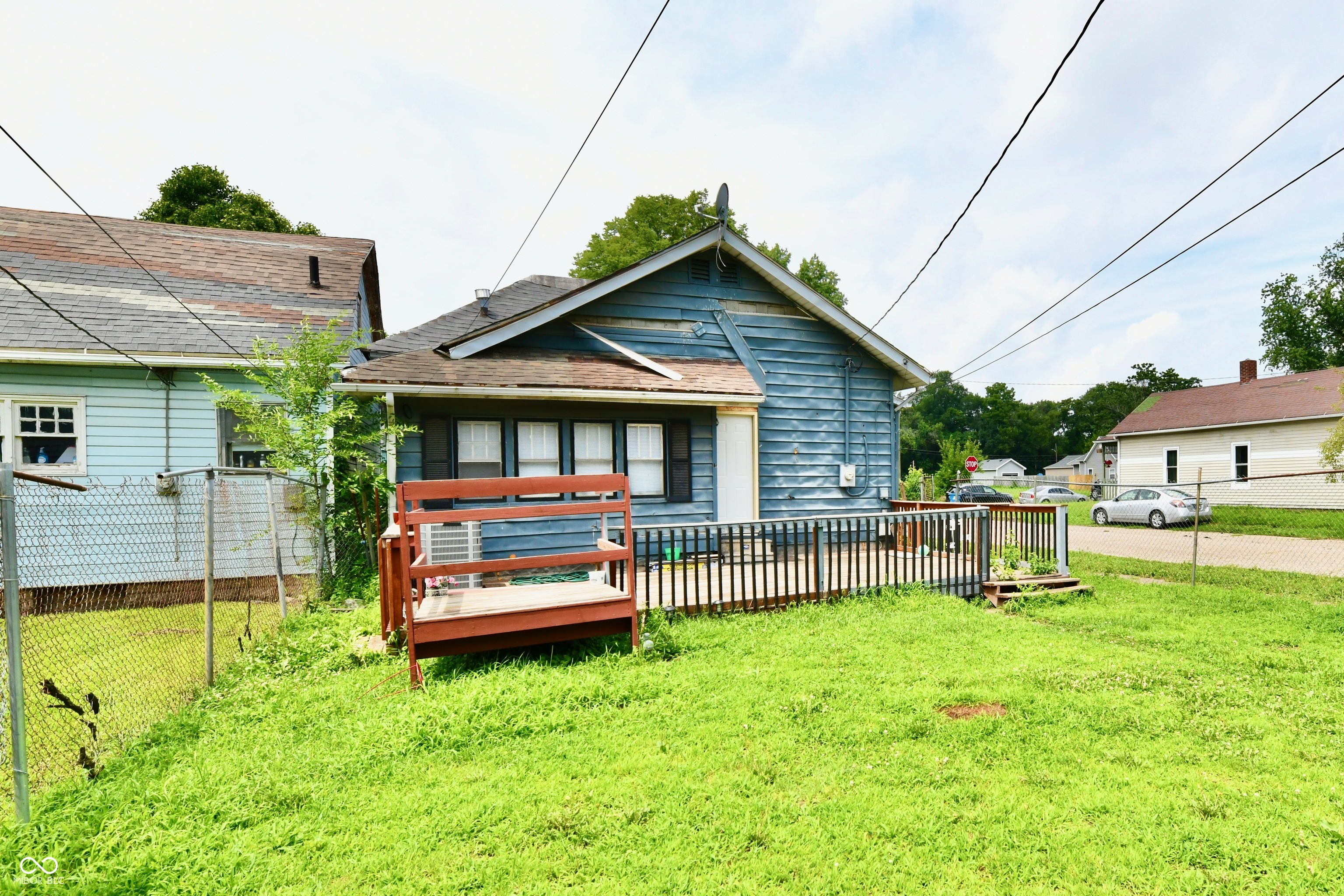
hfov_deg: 104.3
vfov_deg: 81.2
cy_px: 448
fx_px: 523
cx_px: 672
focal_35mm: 14
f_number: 11
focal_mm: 14
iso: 640
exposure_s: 1/500
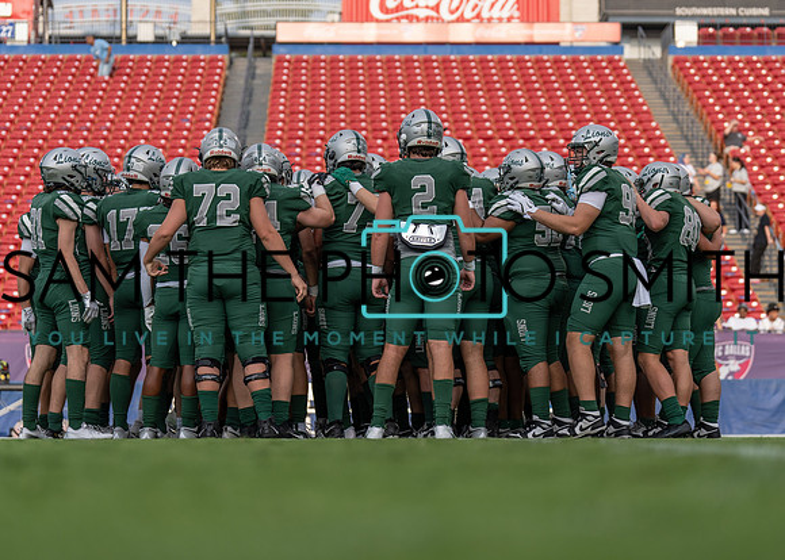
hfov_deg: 17.5
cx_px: 410
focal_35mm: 115
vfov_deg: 12.5
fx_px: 2557
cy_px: 230
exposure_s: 1/1250
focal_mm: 93
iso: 100
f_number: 2.8
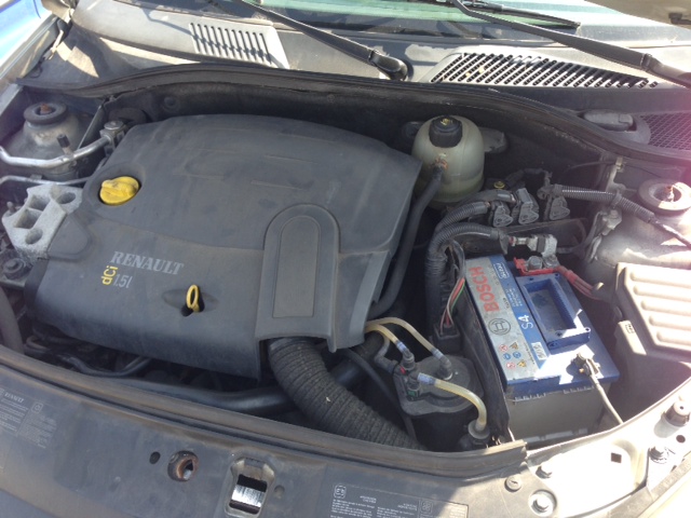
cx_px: 346
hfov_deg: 55.4
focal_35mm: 33
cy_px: 259
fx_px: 659
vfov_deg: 42.9
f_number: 2.4
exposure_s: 1/133
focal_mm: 4.12
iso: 50
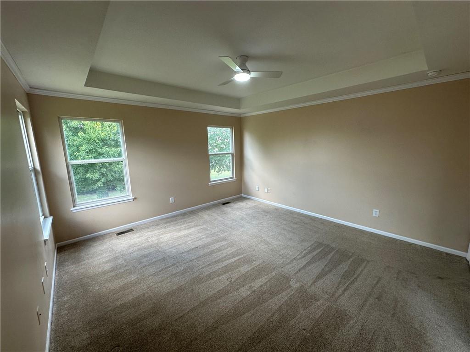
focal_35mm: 14
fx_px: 190
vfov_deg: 85.7
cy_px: 176
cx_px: 235
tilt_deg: -9.8
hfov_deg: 102.1
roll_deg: +1.1
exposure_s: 1/120
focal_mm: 2.22
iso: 100
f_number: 2.2
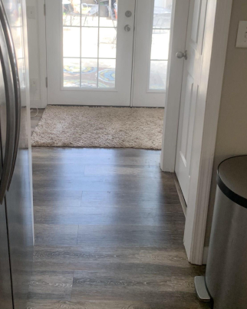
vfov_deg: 42.7
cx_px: 104
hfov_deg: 35.6
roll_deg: -2.8
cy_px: 84
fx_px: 384
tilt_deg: -18.4
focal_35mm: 42
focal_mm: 4.25
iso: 64
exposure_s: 1/121
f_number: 1.8
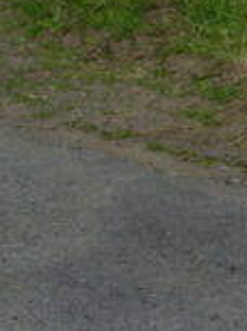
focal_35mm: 335
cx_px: 919
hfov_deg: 4.2
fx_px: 3201
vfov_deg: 5.8
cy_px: -366
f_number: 16
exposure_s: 1/125
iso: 100
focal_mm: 35
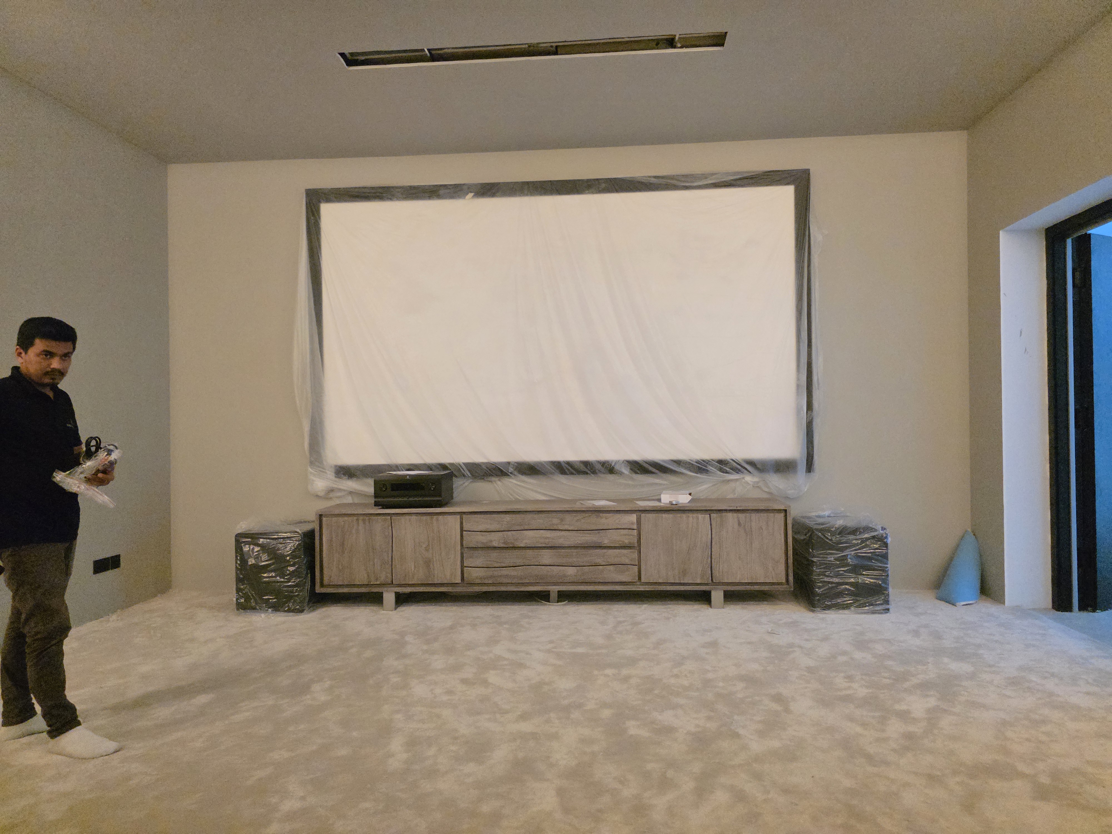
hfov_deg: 73.9
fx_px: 739
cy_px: 417
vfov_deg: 58.9
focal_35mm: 23
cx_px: 556
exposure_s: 1/100
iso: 2000
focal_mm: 6.3
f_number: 1.7
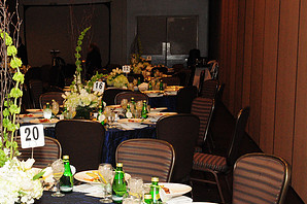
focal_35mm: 76
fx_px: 647
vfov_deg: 17.8
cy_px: 149
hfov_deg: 25.7
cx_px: 20
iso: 1600
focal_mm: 26
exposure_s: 1/60
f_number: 7.1
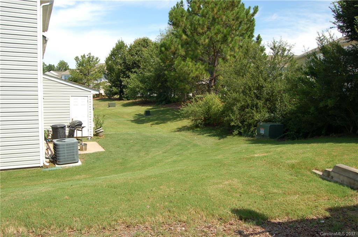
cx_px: 179
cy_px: 118
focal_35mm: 27
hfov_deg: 67.4
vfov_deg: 47.8
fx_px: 268
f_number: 8
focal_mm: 18
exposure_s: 1/250
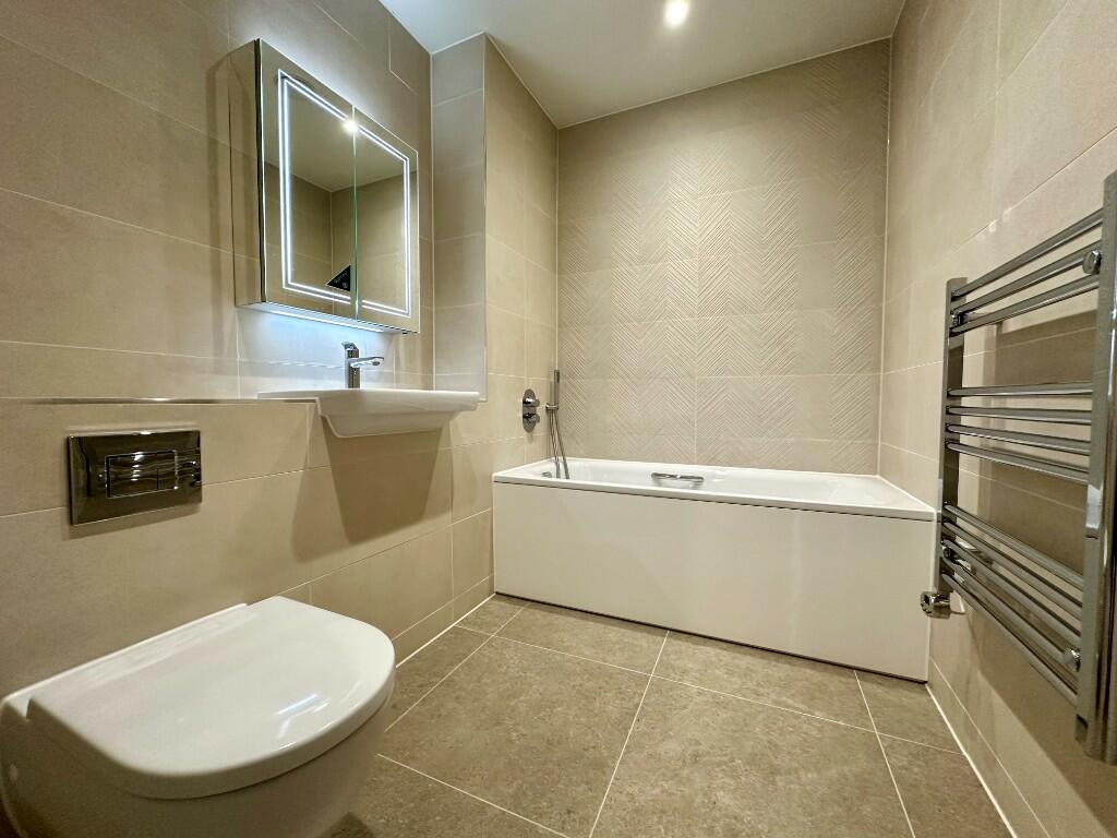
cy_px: 419
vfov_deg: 85.7
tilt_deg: -1.7
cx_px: 558
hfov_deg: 102.1
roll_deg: +0.5
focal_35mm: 14
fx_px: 452
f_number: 2.2
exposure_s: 1/100
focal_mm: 2.22
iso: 200
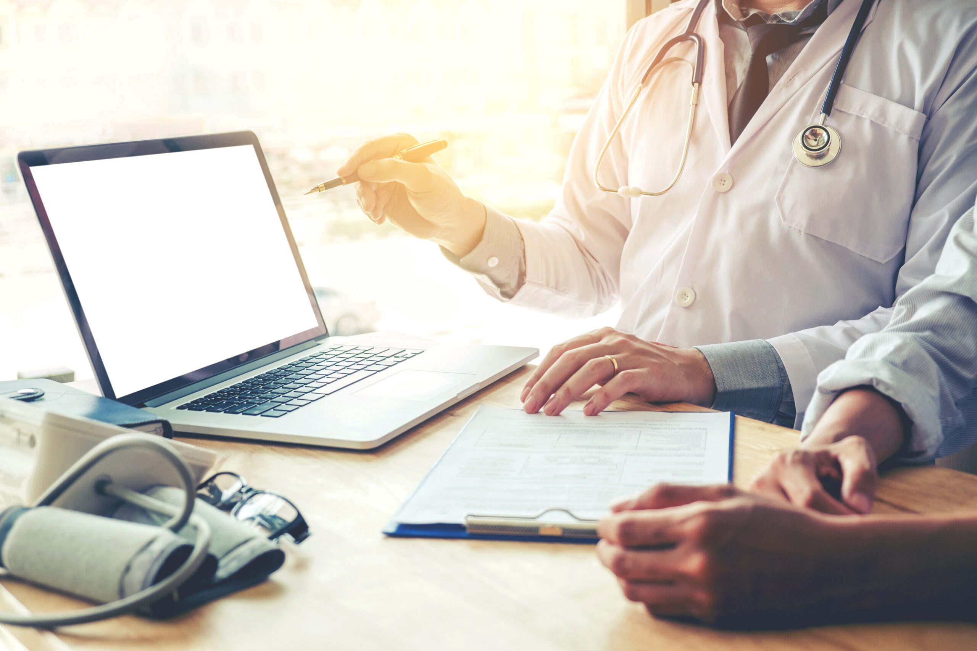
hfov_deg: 43.6
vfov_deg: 29.9
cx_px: 488
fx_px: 1221
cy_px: 326
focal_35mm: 45
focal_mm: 30.2
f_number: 3.6
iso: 250
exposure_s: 1/320
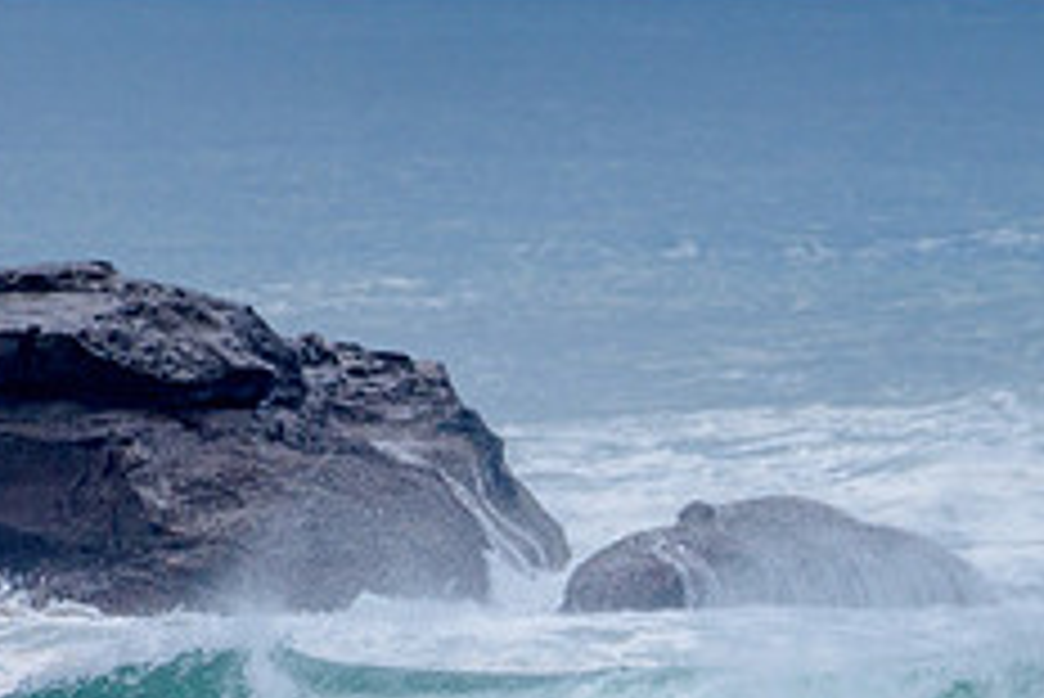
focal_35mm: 1529
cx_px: 1012
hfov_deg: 1.3
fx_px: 44367
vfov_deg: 0.9
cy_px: 788
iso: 220
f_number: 5.6
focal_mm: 500
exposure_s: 1/2000
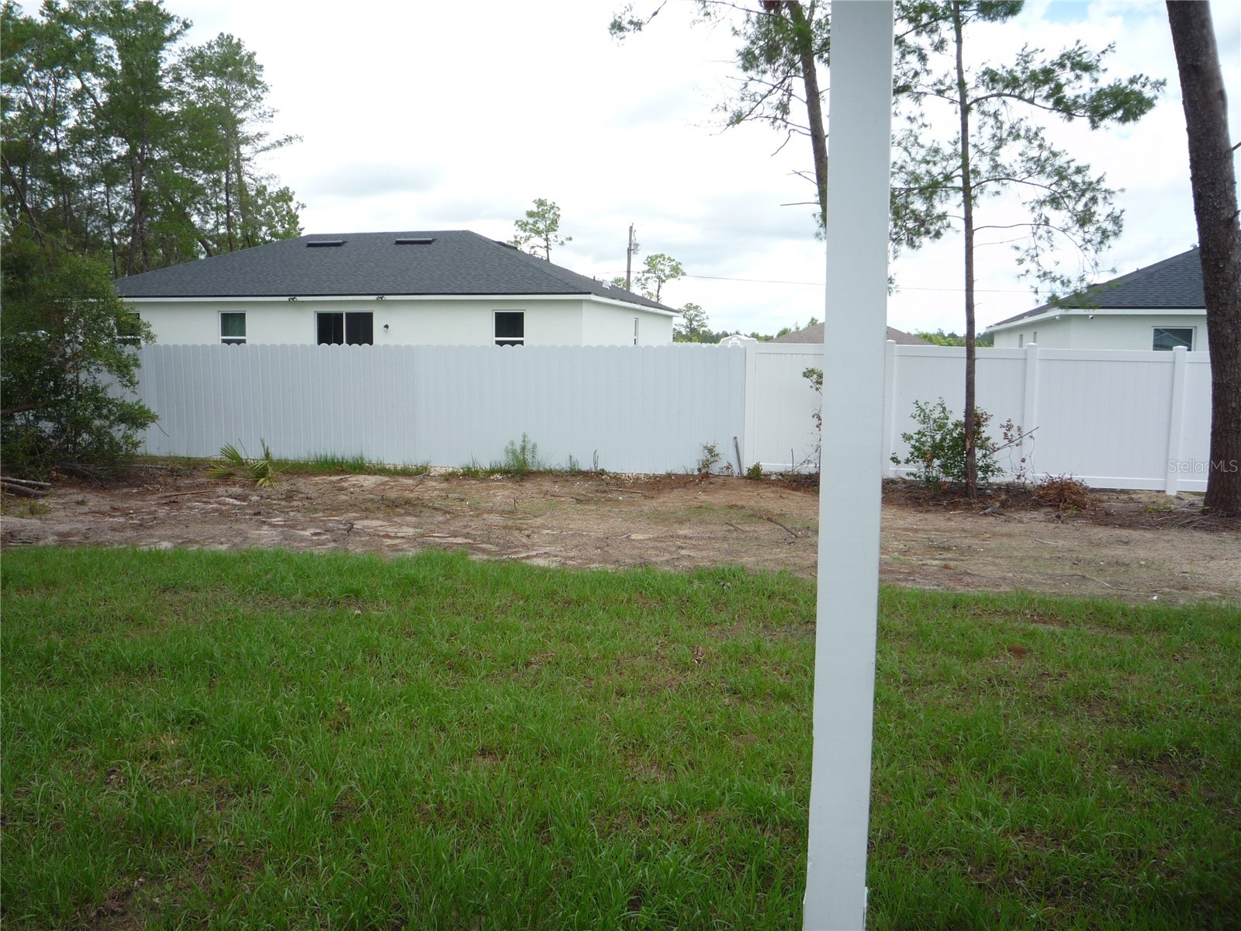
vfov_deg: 46.8
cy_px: 466
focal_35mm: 30
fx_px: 1076
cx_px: 620
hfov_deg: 60.0
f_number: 4
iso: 100
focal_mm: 5.2
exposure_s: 1/400
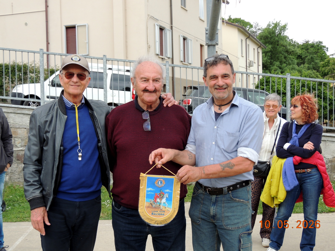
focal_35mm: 47
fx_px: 455
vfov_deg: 30.9
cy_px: 126
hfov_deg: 40.4
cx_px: 168
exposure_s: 1/250
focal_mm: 8.3
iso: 100
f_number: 3.5
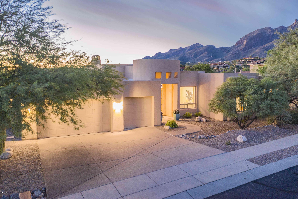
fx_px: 232
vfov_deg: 46.4
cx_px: 149
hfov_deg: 65.5
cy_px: 100
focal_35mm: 28
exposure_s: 1/2
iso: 400
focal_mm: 10.26
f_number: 2.8
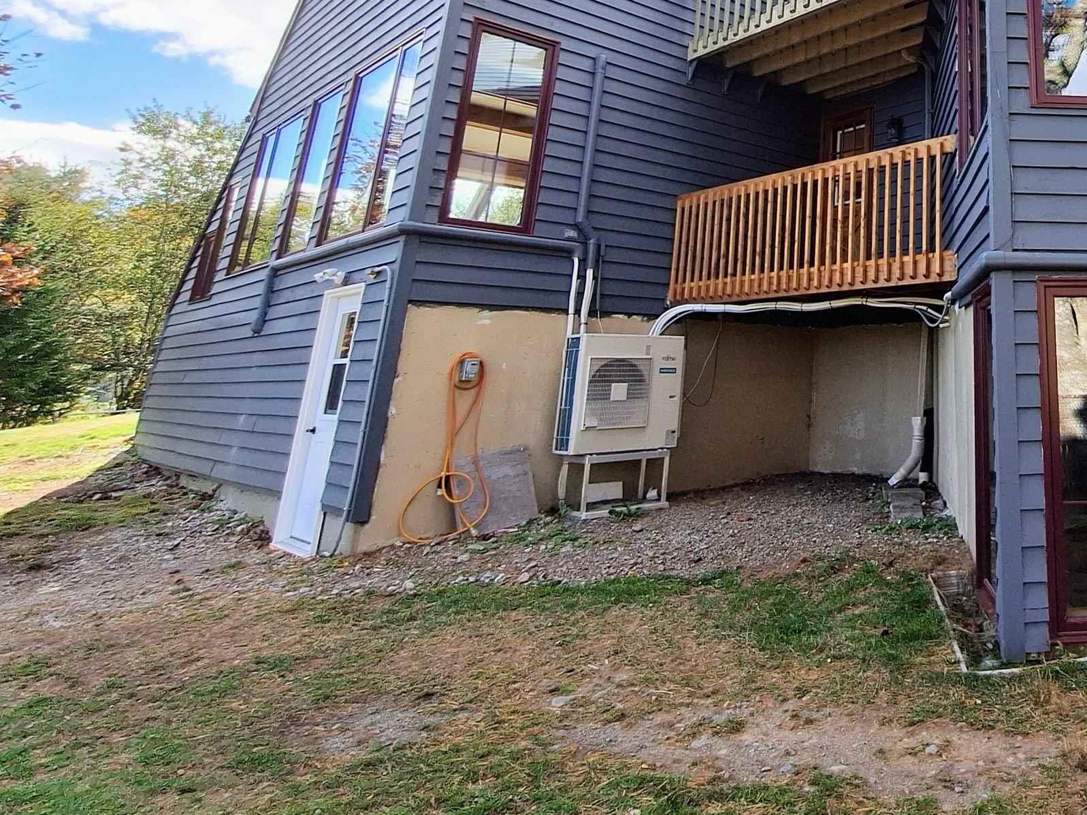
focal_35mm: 25
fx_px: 785
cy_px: 116
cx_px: 964
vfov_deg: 50.1
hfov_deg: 59.8
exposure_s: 1/1203
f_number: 2.2
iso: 40
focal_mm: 1.74
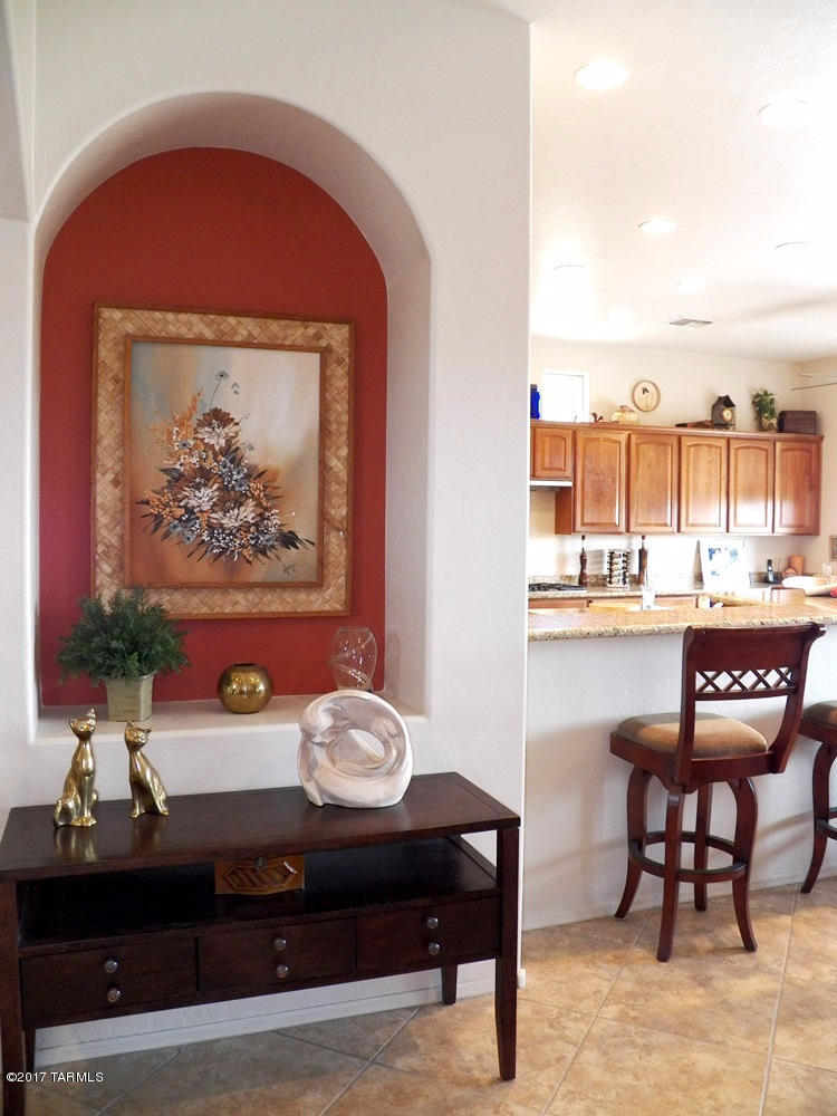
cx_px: 418
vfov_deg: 63.4
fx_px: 903
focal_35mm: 28
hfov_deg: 49.7
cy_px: 558
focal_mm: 4.9
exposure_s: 1/30
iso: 200
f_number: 2.8
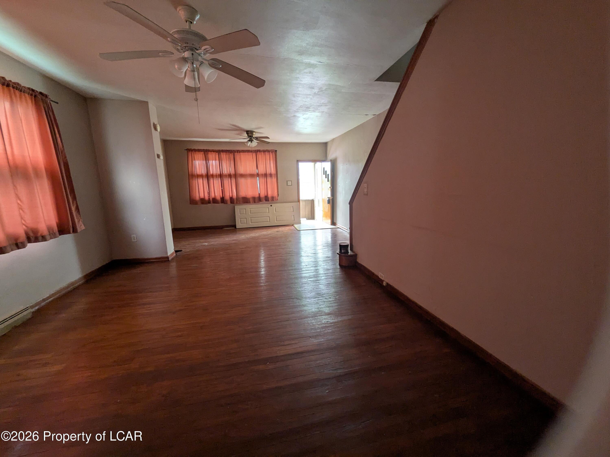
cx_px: 305
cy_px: 228
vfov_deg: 85.7
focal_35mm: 14
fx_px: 247
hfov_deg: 102.1
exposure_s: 1/30
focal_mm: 1.83
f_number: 2.2
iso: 162
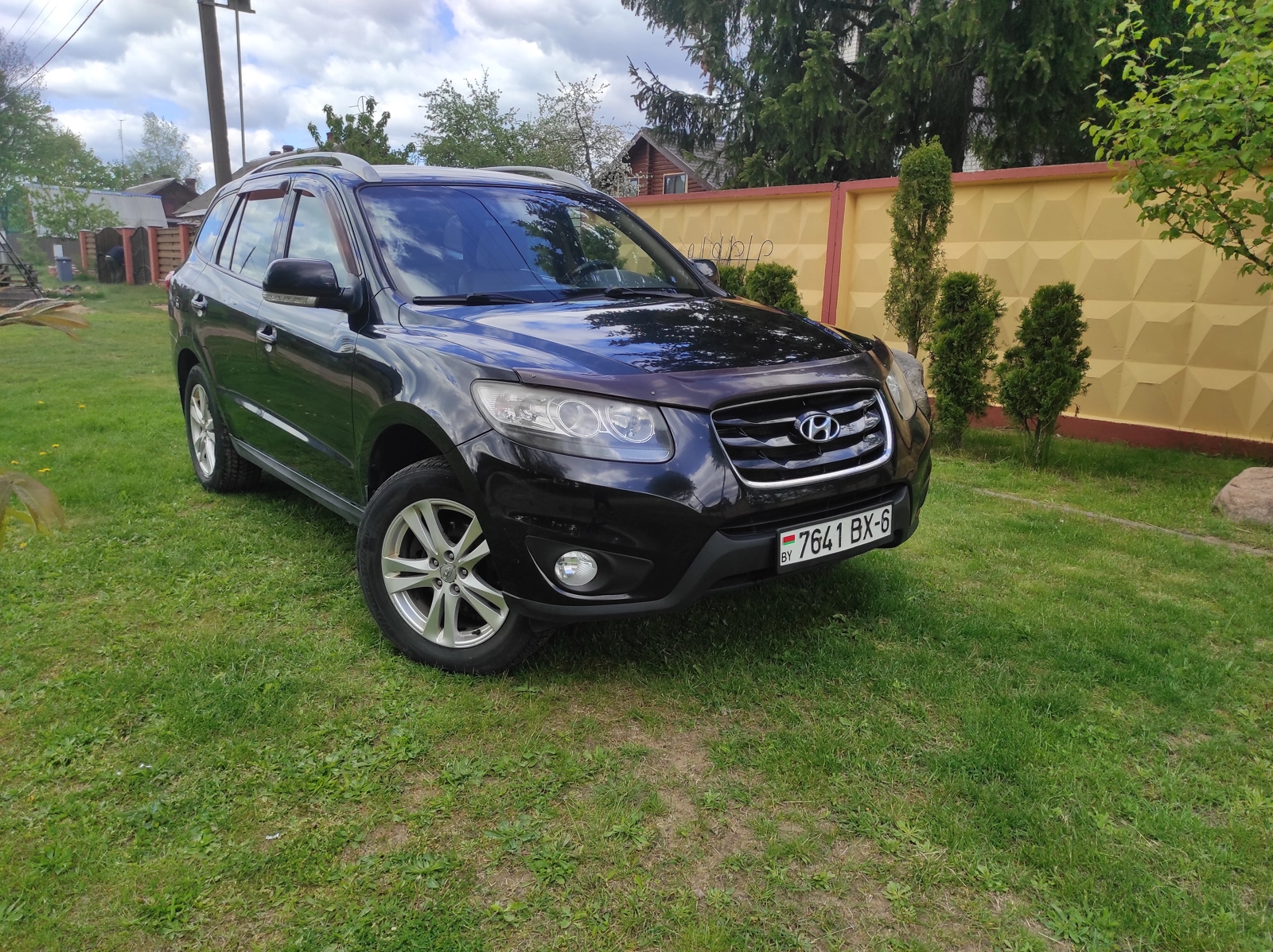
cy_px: 476
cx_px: 636
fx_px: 919
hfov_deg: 69.4
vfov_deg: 54.8
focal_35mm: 25
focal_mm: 5.43
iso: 100
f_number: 1.89
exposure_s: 1/1493
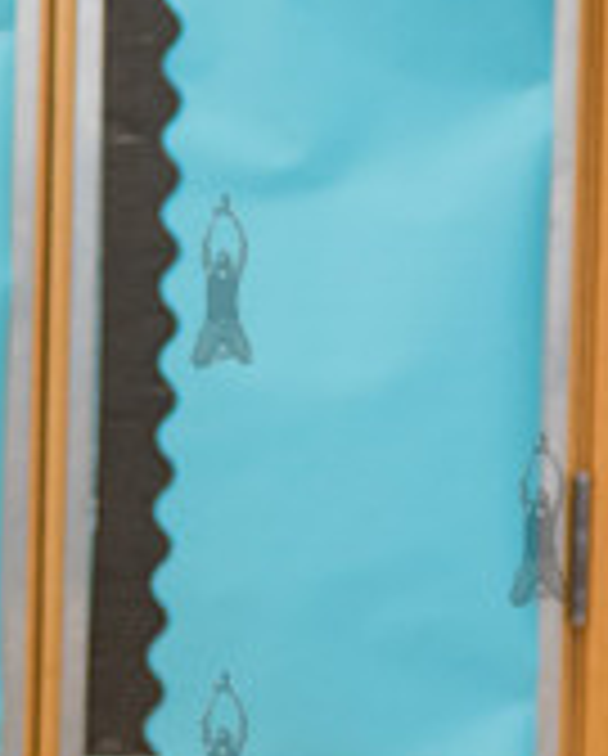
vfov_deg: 5.9
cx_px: -259
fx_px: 7313
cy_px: 571
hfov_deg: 4.7
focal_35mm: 326
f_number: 3.5
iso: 1000
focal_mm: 86
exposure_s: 1/160
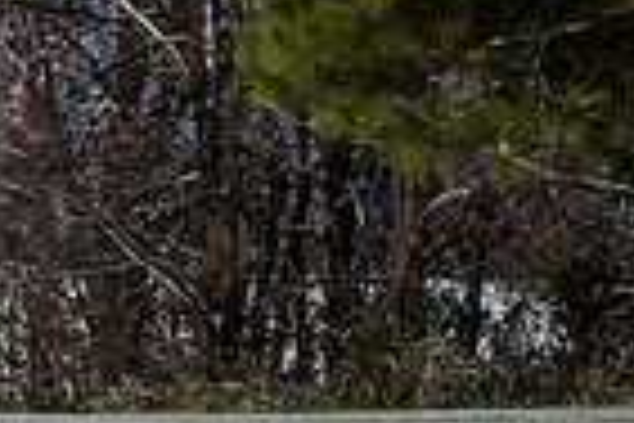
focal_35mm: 329
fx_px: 5794
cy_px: 448
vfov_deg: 4.2
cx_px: -576
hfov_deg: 6.1
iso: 640
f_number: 16
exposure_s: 1/1000
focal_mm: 80
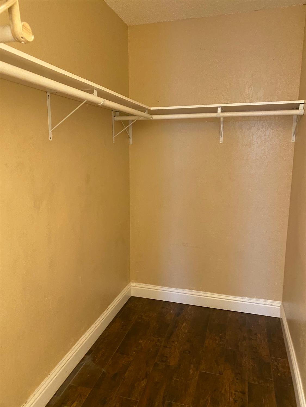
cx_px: 153
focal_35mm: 26
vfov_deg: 67.3
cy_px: 204
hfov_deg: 53.1
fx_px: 306
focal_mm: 4.25
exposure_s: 1/40
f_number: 1.8
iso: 320
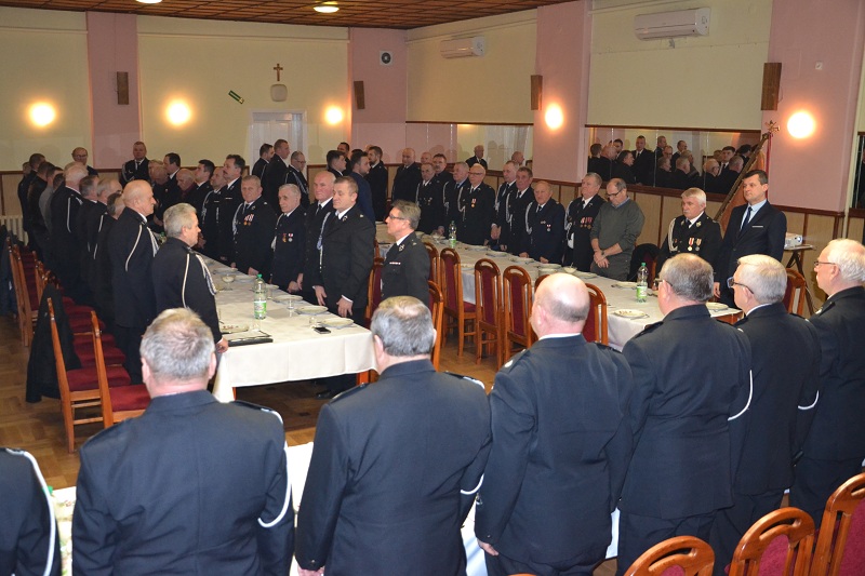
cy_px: 288
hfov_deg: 53.1
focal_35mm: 36
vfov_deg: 36.9
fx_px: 865
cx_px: 432
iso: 2000
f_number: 3.8
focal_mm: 24
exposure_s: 1/60
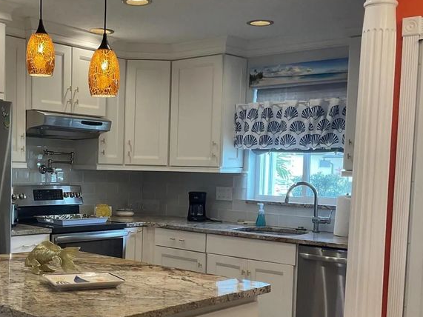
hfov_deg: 36.2
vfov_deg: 27.9
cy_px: 204
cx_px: 120
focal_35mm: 52
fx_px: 635
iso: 64
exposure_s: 1/60
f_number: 1.8
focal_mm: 3
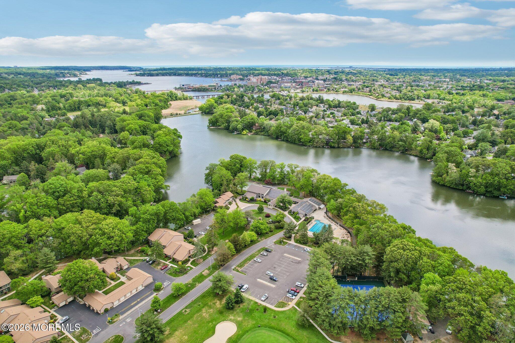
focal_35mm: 22
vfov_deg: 57.2
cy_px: 172
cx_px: 258
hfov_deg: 78.6
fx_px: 315
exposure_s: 1/1500
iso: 100
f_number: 2.8
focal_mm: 8.4
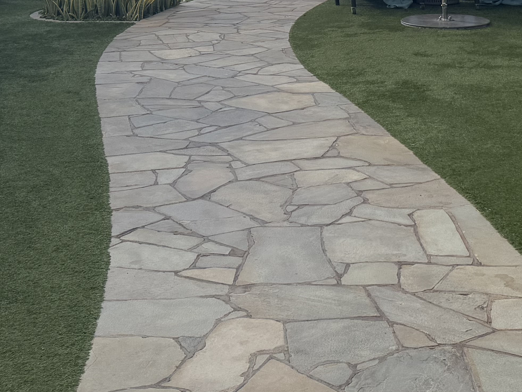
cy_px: -122
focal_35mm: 70
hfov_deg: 27.8
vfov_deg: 19.4
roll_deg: +2.4
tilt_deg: -2.2
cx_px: 258
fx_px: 1056
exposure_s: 1/7092
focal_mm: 6.76
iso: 80
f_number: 1.78
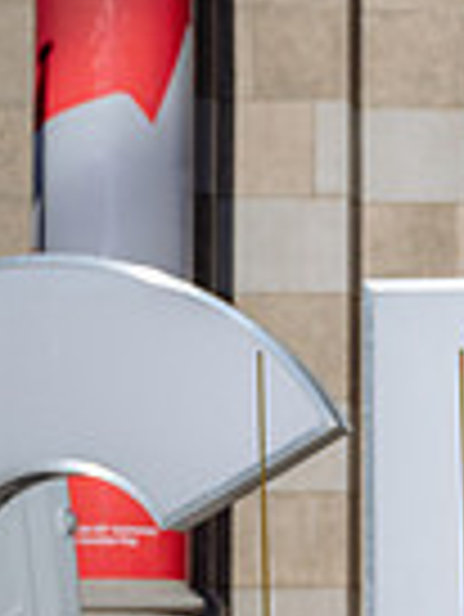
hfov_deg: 6.1
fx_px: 4140
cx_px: 1113
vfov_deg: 8.5
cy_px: 470
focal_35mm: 232
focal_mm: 55
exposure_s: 1/500
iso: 64
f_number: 4
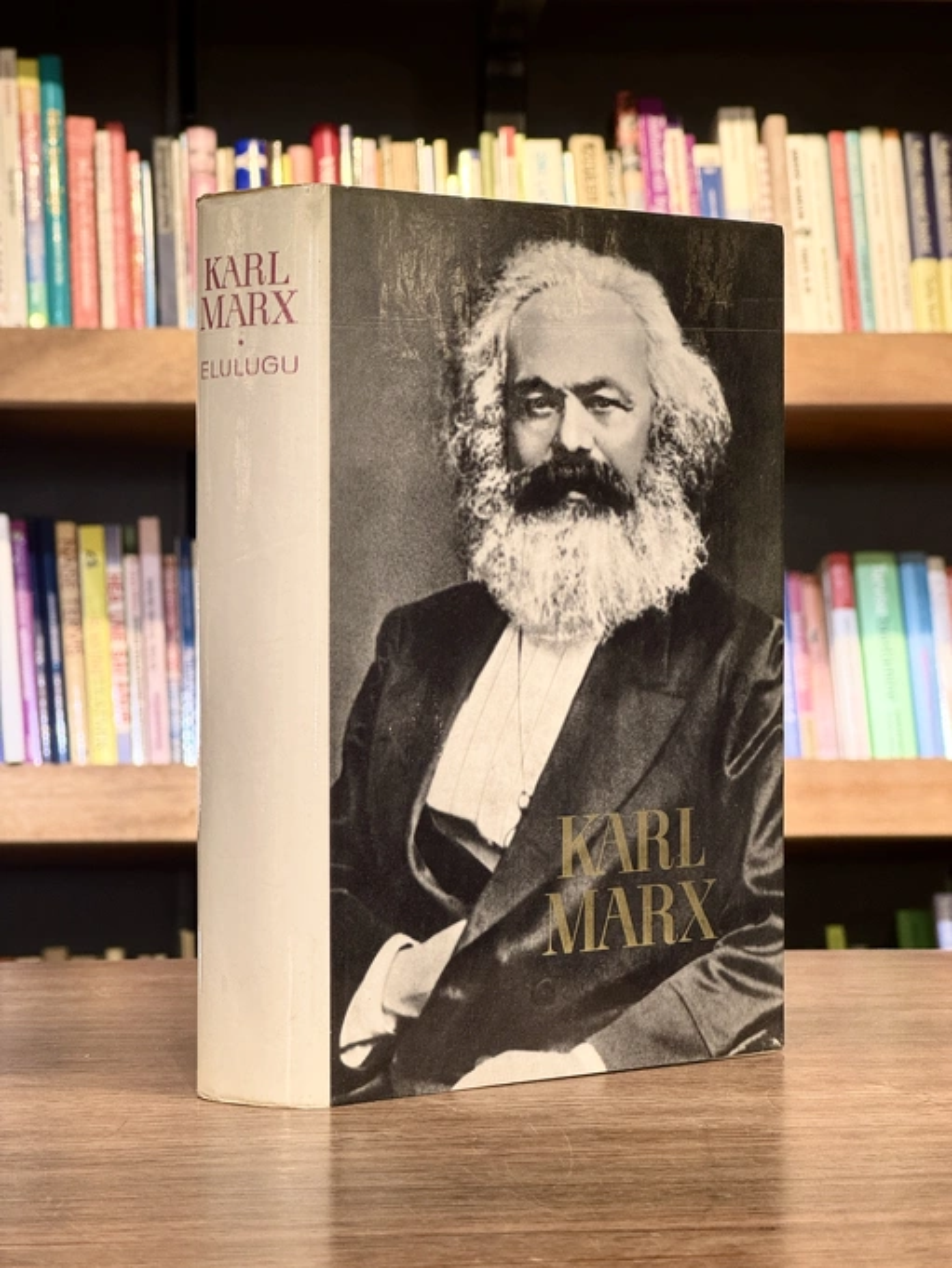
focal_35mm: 77
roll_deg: -0.5
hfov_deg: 19.1
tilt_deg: +0.1
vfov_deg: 25.3
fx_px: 2823
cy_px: 634
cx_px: 476
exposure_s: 1/99
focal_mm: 9
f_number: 2.8
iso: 250
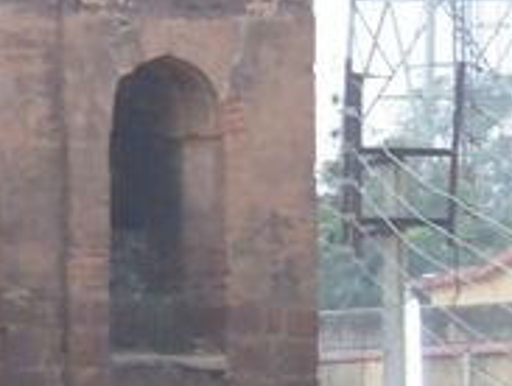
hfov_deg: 2.4
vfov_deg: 1.8
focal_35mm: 833
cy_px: 319
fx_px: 12345
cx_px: -518
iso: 400
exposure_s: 1/30
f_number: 5.6
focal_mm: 30.9
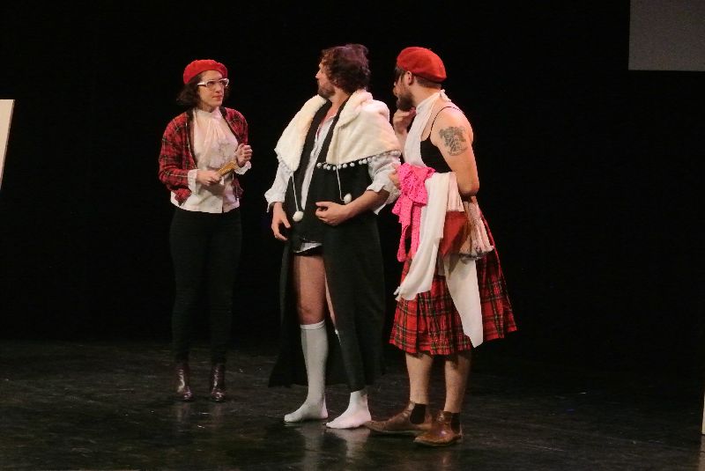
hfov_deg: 25.0
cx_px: 352
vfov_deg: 16.9
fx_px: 1588
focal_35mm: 81
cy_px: 236
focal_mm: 30
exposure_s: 1/80
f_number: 7.1
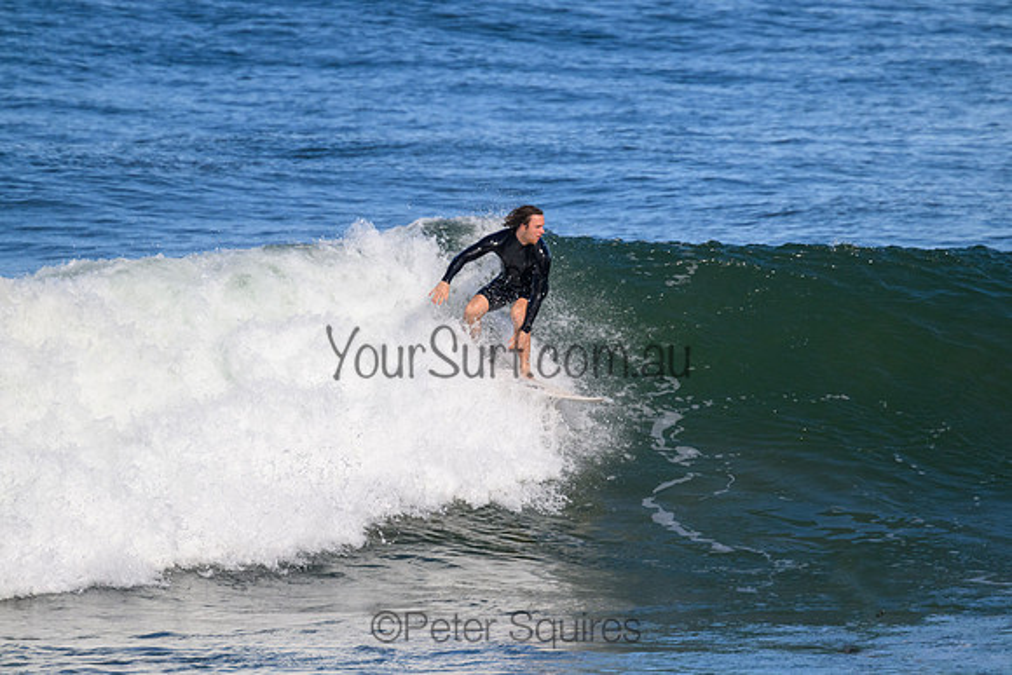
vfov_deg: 1.7
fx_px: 22493
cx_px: 506
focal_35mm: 800
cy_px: 338
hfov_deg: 2.6
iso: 1250
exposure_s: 1/2000
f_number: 11
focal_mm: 800
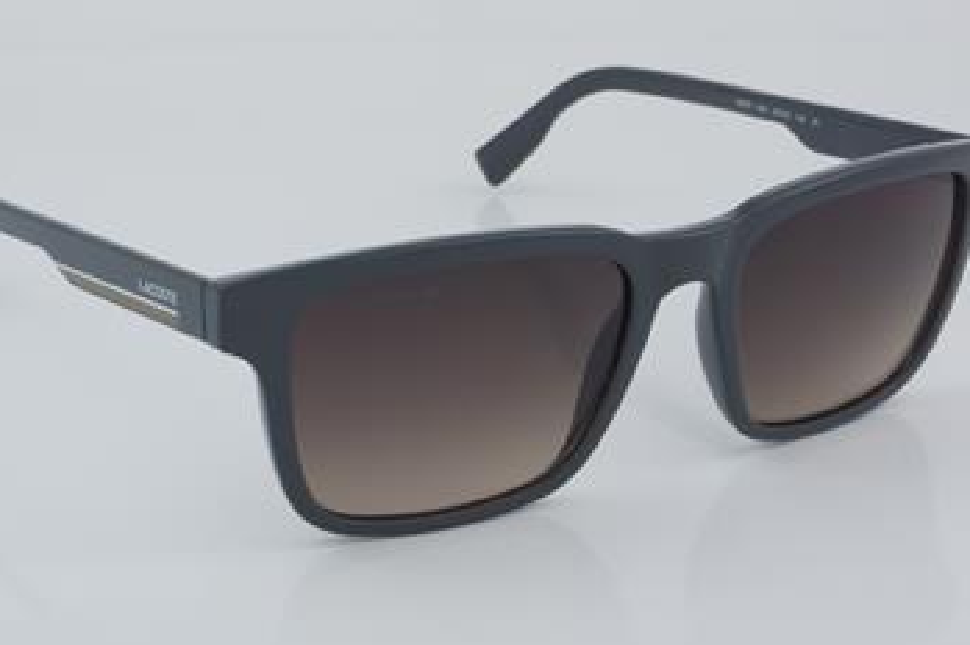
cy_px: 322
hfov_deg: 23.7
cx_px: 461
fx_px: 2315
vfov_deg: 15.9
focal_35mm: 86
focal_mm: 50
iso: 100
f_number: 32
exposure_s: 1/4
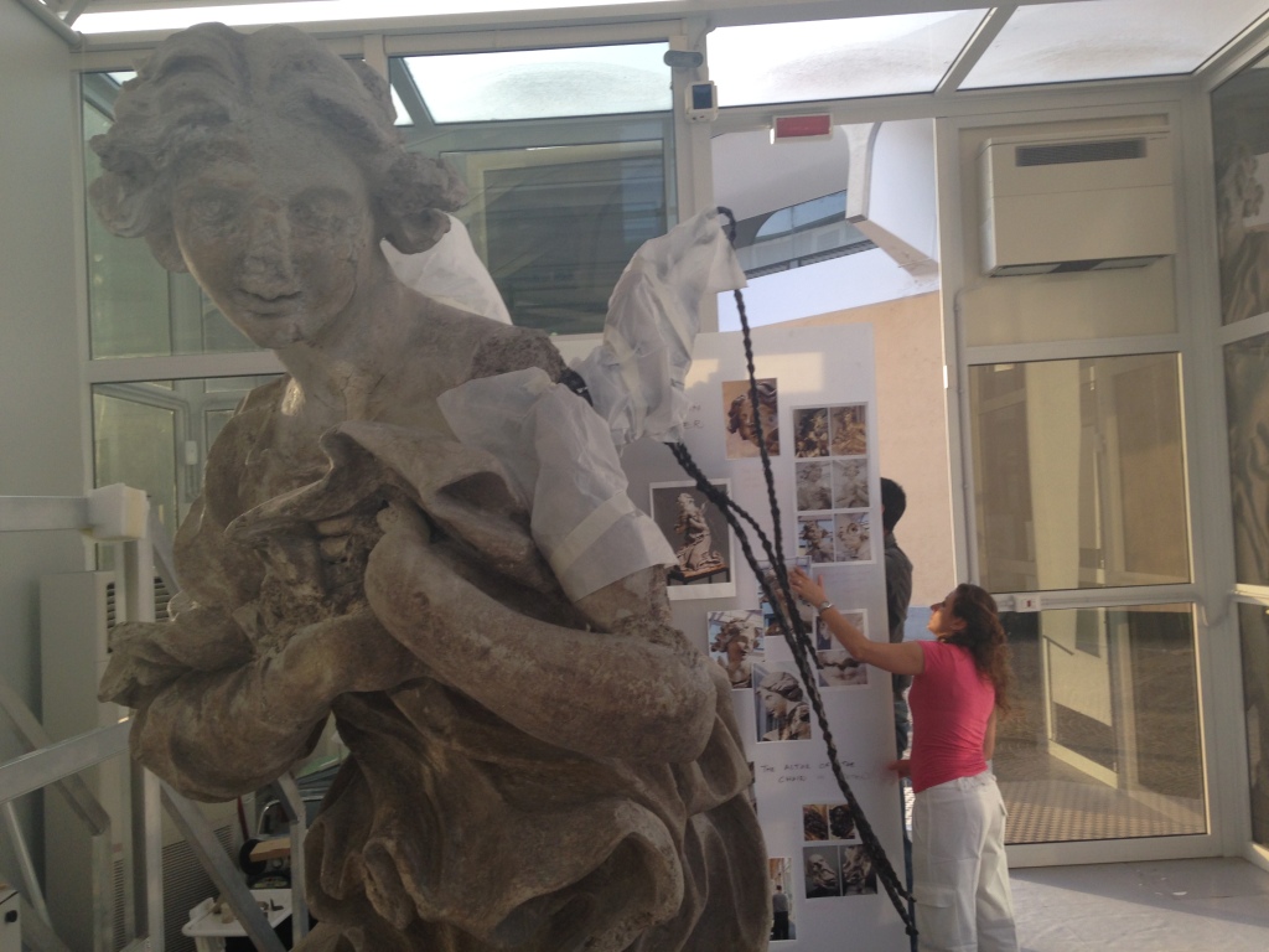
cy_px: 476
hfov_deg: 55.4
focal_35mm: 33
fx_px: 1210
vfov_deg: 42.9
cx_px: 634
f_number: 2.4
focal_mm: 4.12
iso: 50
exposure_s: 1/120
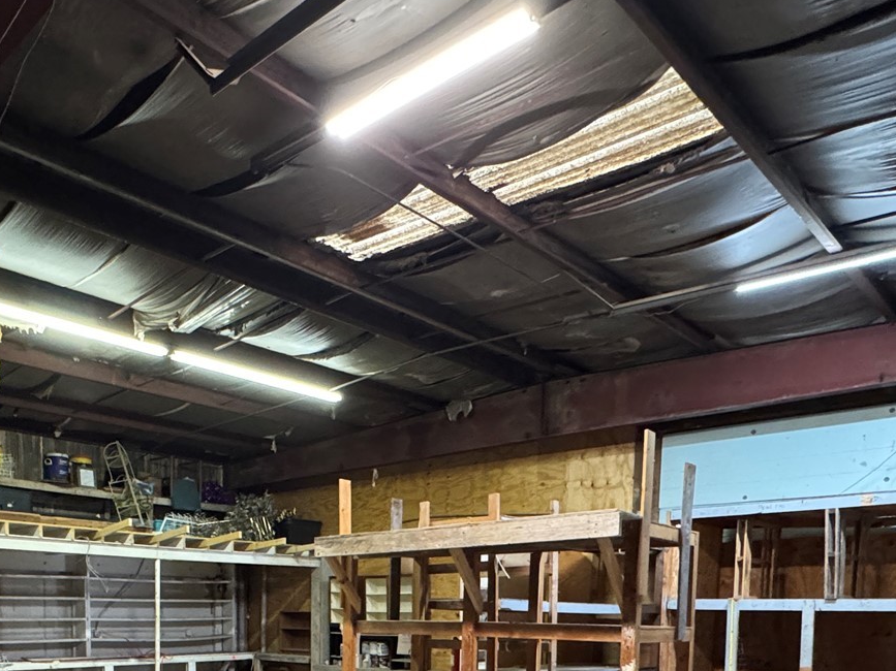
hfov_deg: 57.2
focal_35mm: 31
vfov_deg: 39.9
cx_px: 303
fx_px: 802
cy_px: 672
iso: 800
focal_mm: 2.22
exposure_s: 1/60
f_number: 2.2
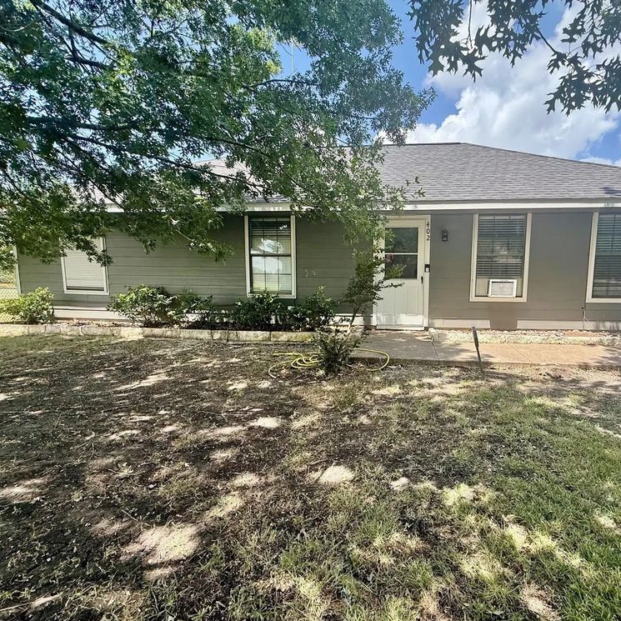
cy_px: 319
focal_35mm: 17
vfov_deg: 83.9
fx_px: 345
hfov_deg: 82.7
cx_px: 379
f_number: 2.2
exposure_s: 1/393
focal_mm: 2.22
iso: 50
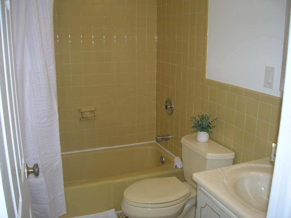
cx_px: 146
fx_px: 286
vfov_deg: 41.8
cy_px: 109
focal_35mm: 34
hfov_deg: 54.0
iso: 50
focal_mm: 5.7
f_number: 2.9
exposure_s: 1/60.1
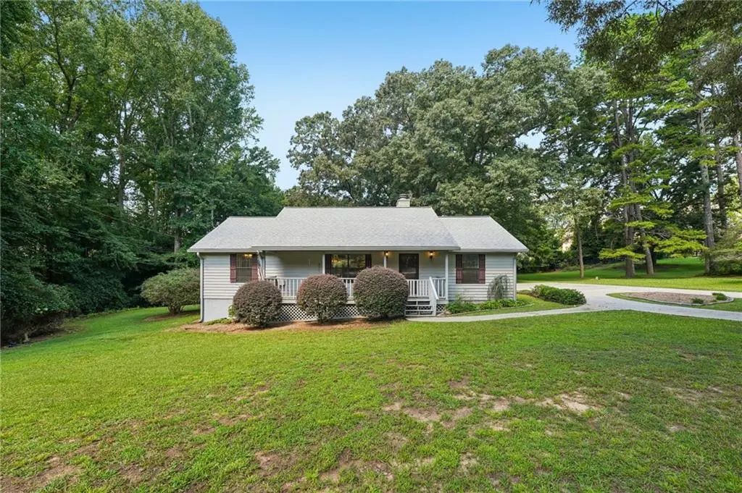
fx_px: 301
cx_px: 371
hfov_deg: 102.0
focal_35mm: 15
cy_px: 246
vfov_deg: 78.7
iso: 100
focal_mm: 14.6
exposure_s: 1/40
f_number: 8
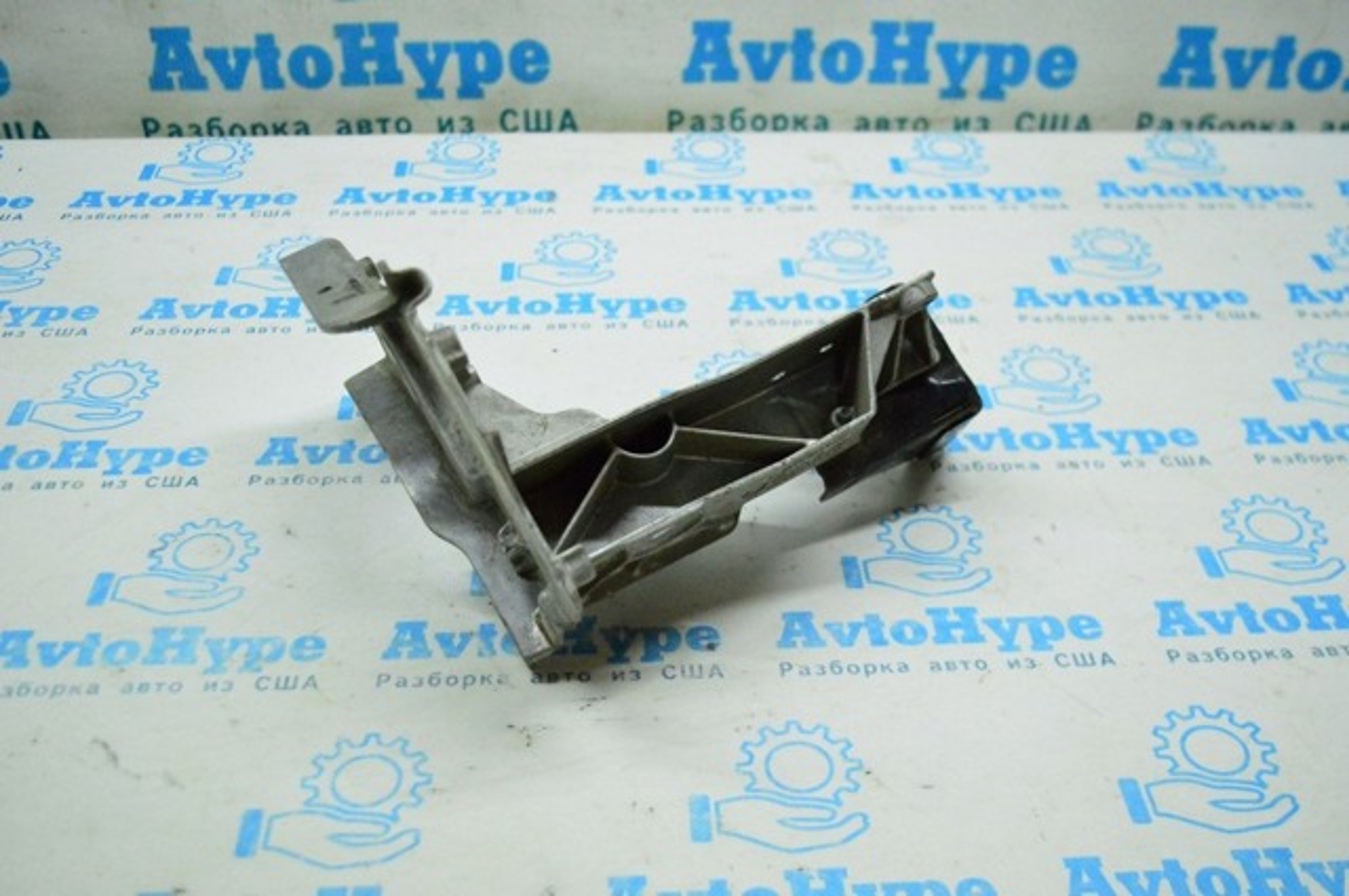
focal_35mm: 40
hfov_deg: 48.0
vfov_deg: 32.9
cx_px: 674
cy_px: 448
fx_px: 1516
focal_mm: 27
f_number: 4
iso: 6400
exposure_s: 1/800
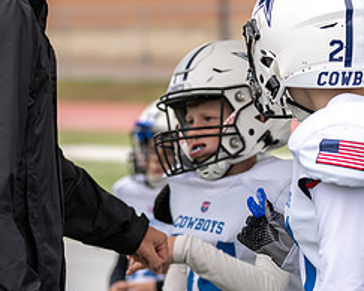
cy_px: 128
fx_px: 2261
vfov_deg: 7.4
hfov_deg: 9.2
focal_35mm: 210
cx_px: 113
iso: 100
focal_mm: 80
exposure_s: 1/320
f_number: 2.8
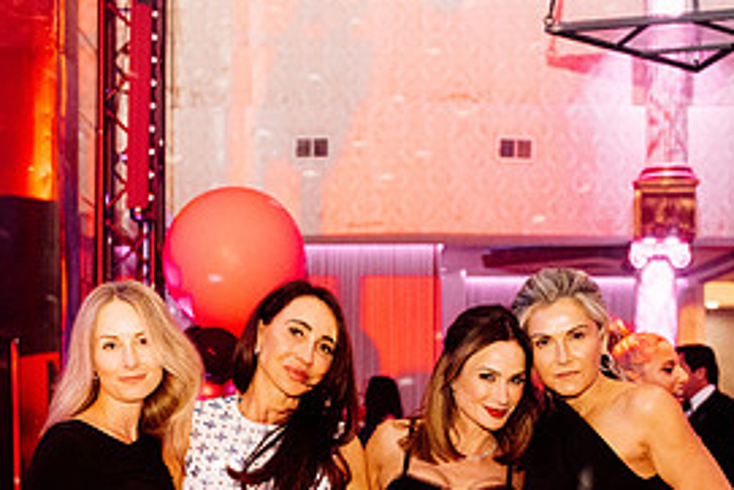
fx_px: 1530
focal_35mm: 75
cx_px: 322
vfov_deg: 17.7
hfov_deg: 27.0
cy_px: 505
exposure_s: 1/200
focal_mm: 35
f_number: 2.8
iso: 2000
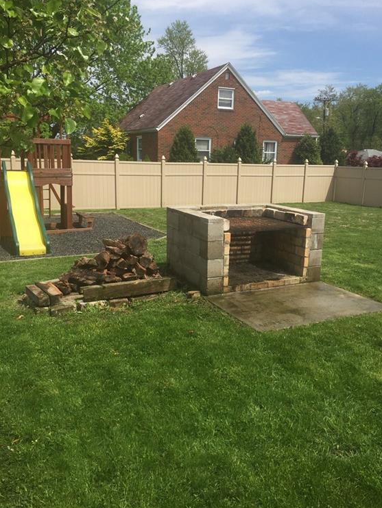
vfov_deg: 59.9
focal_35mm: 30
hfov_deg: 46.8
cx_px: 197
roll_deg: -0.6
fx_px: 441
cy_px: 247
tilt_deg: -10.4
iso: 32
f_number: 2.2
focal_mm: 4.15
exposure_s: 1/2198
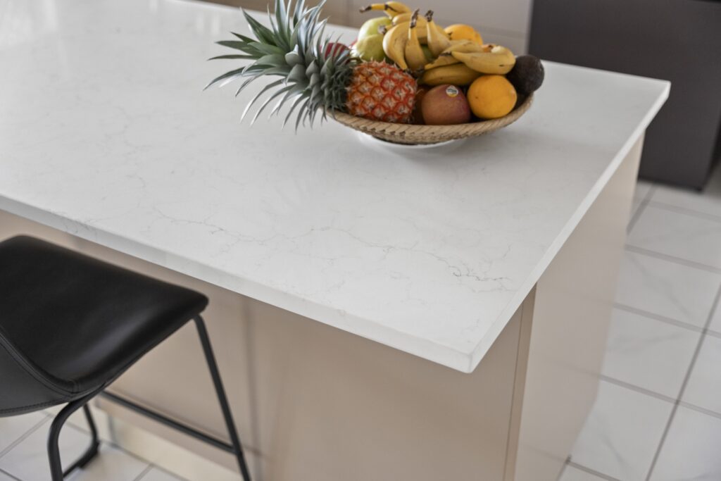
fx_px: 837
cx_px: 360
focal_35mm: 42
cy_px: 240
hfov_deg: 46.6
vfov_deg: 32.0
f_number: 2.8
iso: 1250
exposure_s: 1/100
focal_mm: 41.8
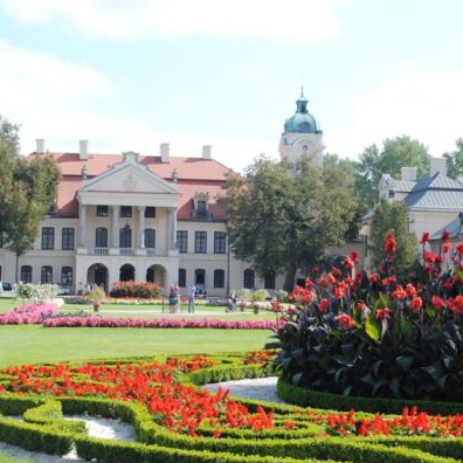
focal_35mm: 58
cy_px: 233
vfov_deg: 29.6
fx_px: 878
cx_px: 281
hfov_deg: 29.5
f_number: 6.3
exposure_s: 1/160
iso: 100
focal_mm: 30
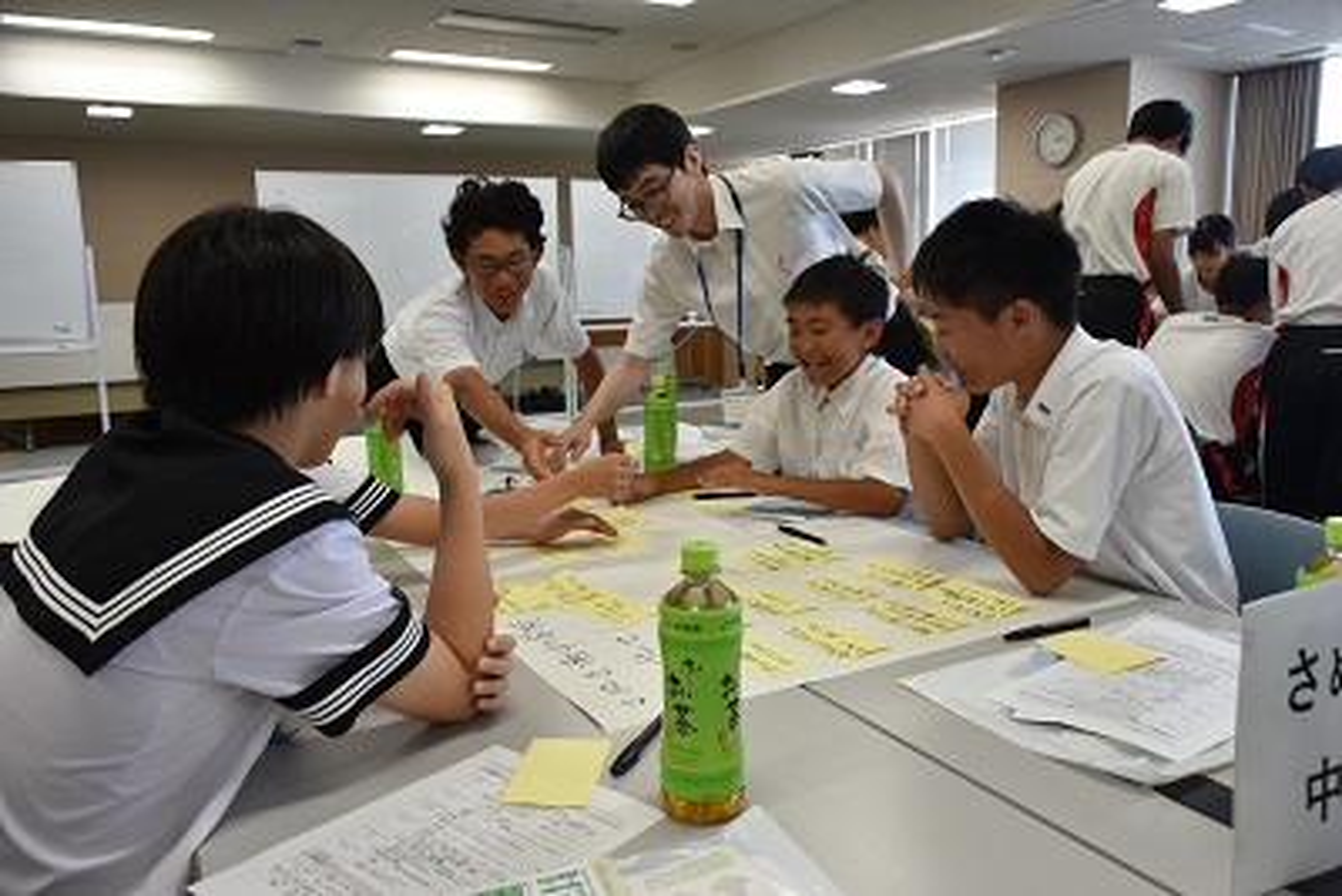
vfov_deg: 48.0
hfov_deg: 67.4
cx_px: 671
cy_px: 448
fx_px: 1007
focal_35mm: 27
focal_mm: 18
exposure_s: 1/100
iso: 400
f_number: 5
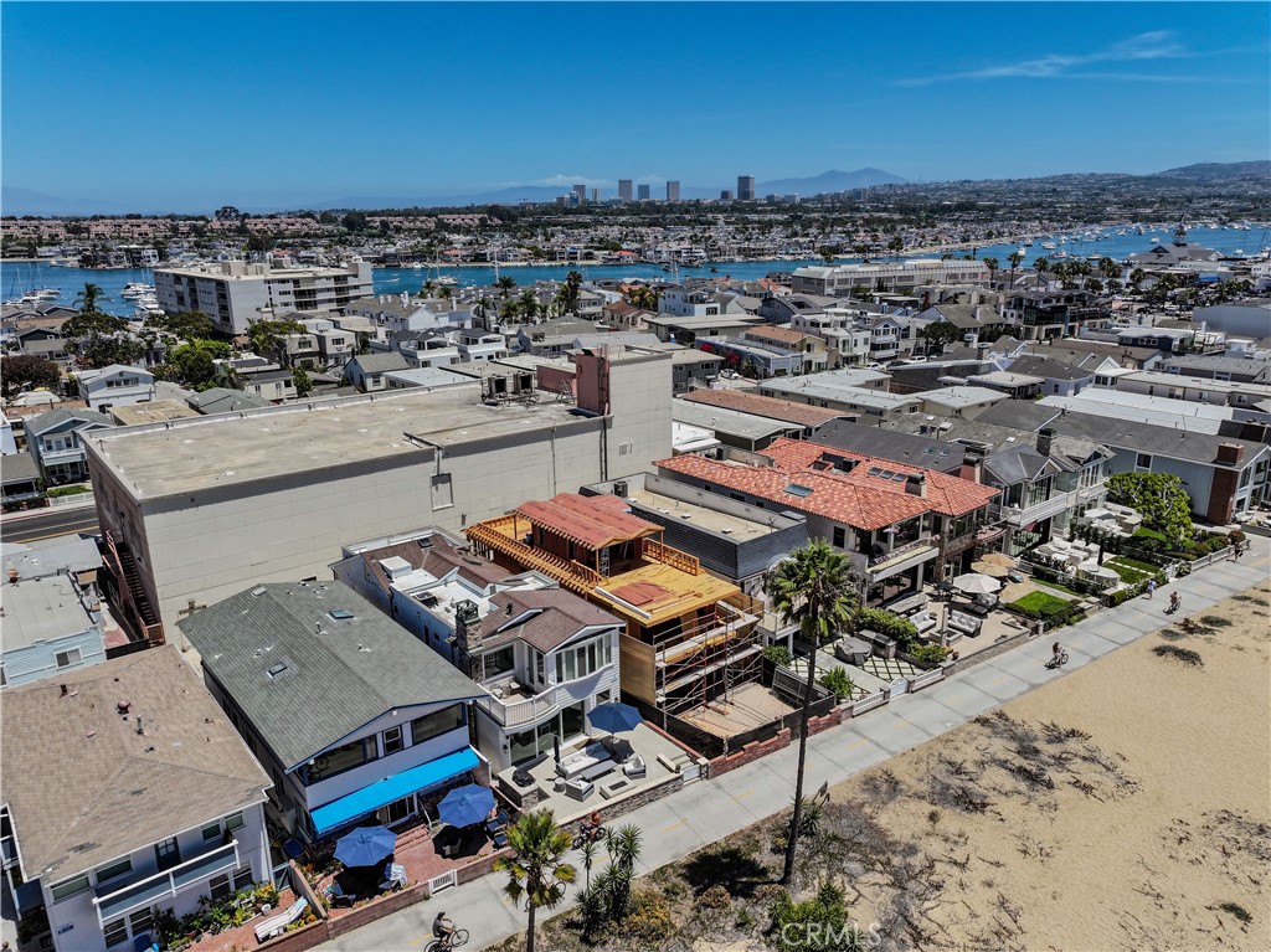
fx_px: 881
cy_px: 476
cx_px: 636
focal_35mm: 24
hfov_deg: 71.6
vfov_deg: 56.8
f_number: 2.8
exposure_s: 1/160
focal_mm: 12.29
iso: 100
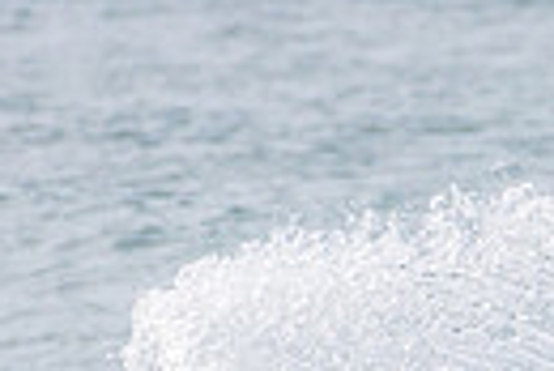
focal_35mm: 3334
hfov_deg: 0.6
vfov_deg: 0.4
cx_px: 891
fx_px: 51363
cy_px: 650
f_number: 5.6
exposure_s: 1/2000
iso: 320
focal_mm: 500
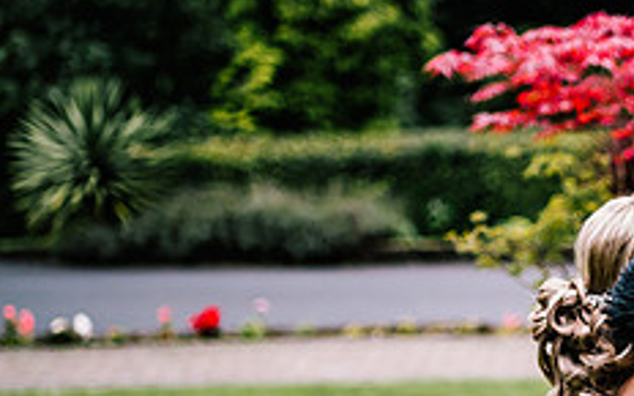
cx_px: 752
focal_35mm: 91
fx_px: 1572
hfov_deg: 21.3
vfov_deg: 14.3
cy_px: 291
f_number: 1.4
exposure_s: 1/250
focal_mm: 35
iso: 320
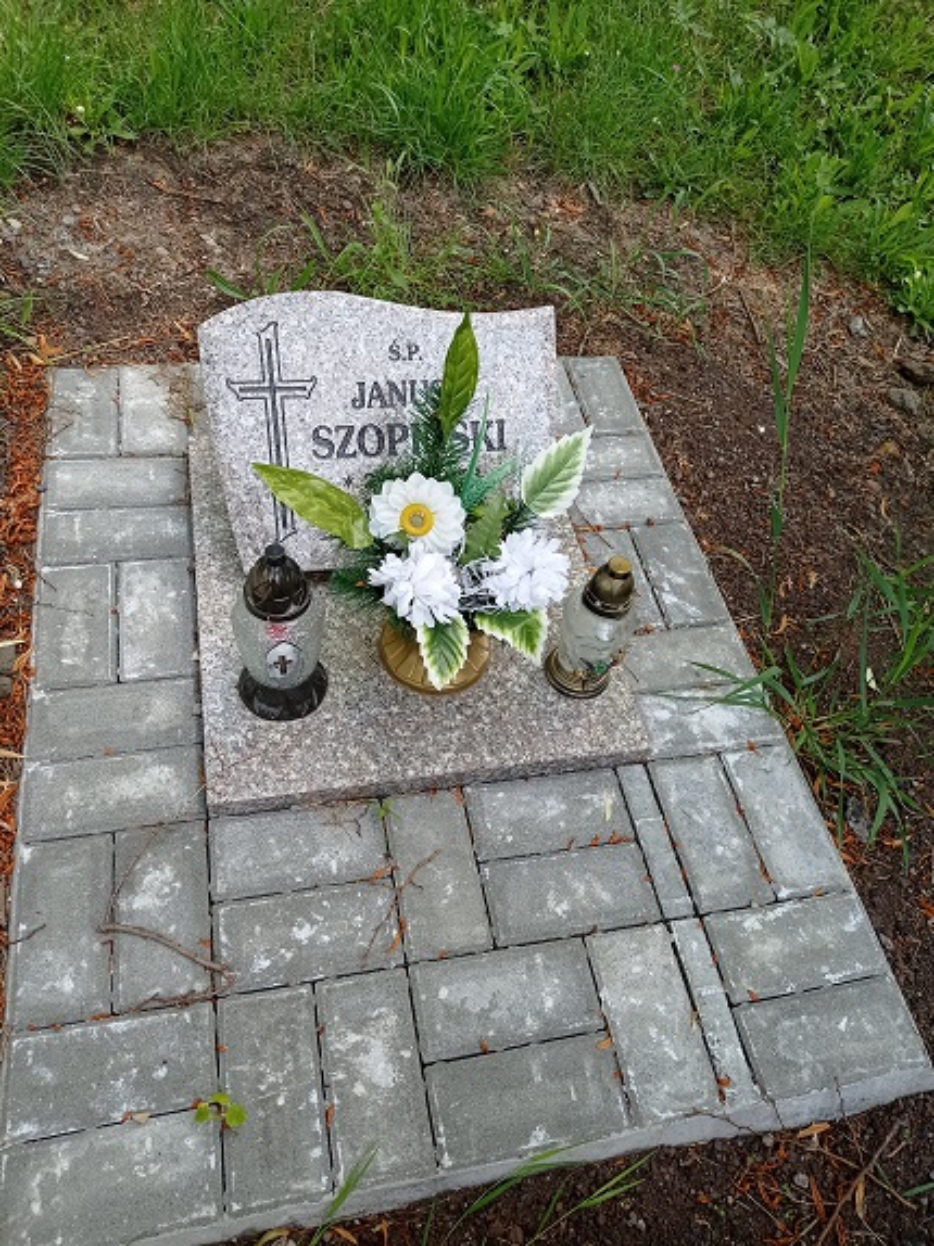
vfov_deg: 63.5
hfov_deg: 49.7
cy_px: 623
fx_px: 1008
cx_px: 467
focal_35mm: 28
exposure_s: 1/494
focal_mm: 4.74
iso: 101
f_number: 1.79
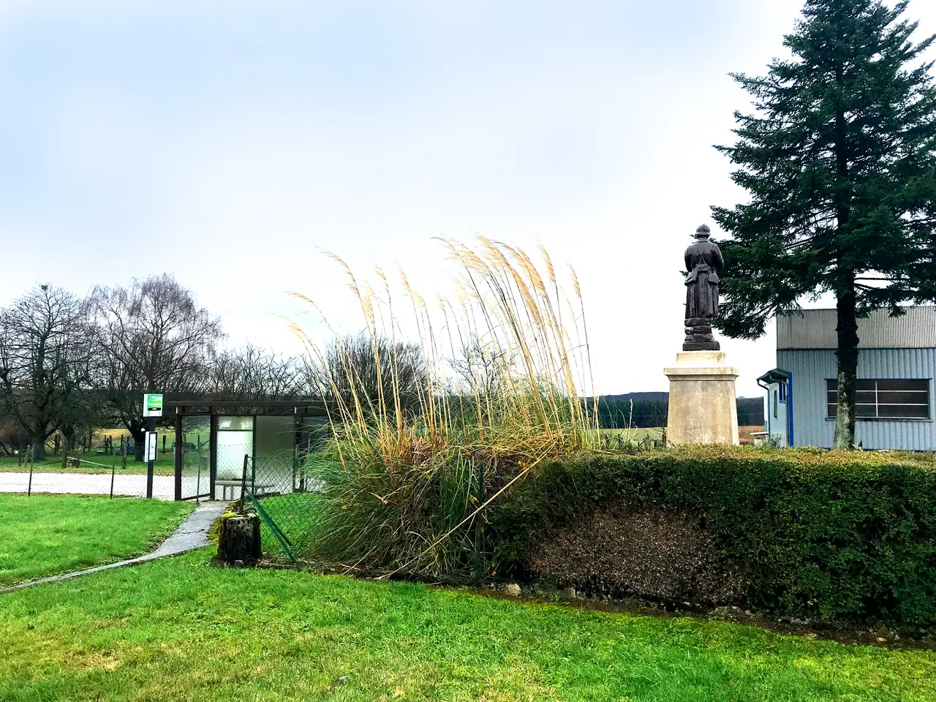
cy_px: 351
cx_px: 468
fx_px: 757
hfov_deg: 63.4
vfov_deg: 49.7
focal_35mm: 28
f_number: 1.8
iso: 20
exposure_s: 1/281
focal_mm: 3.99
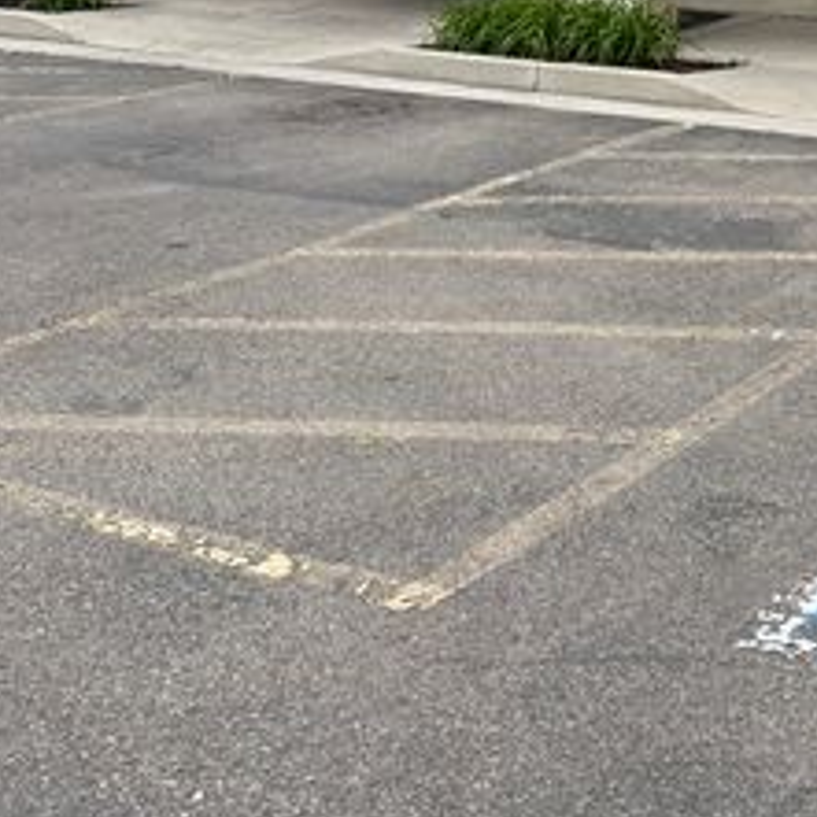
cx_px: 717
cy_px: 124
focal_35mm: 64
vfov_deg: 26.2
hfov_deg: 26.1
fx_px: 1709
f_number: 1.78
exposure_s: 1/2907
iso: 100
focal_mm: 6.76
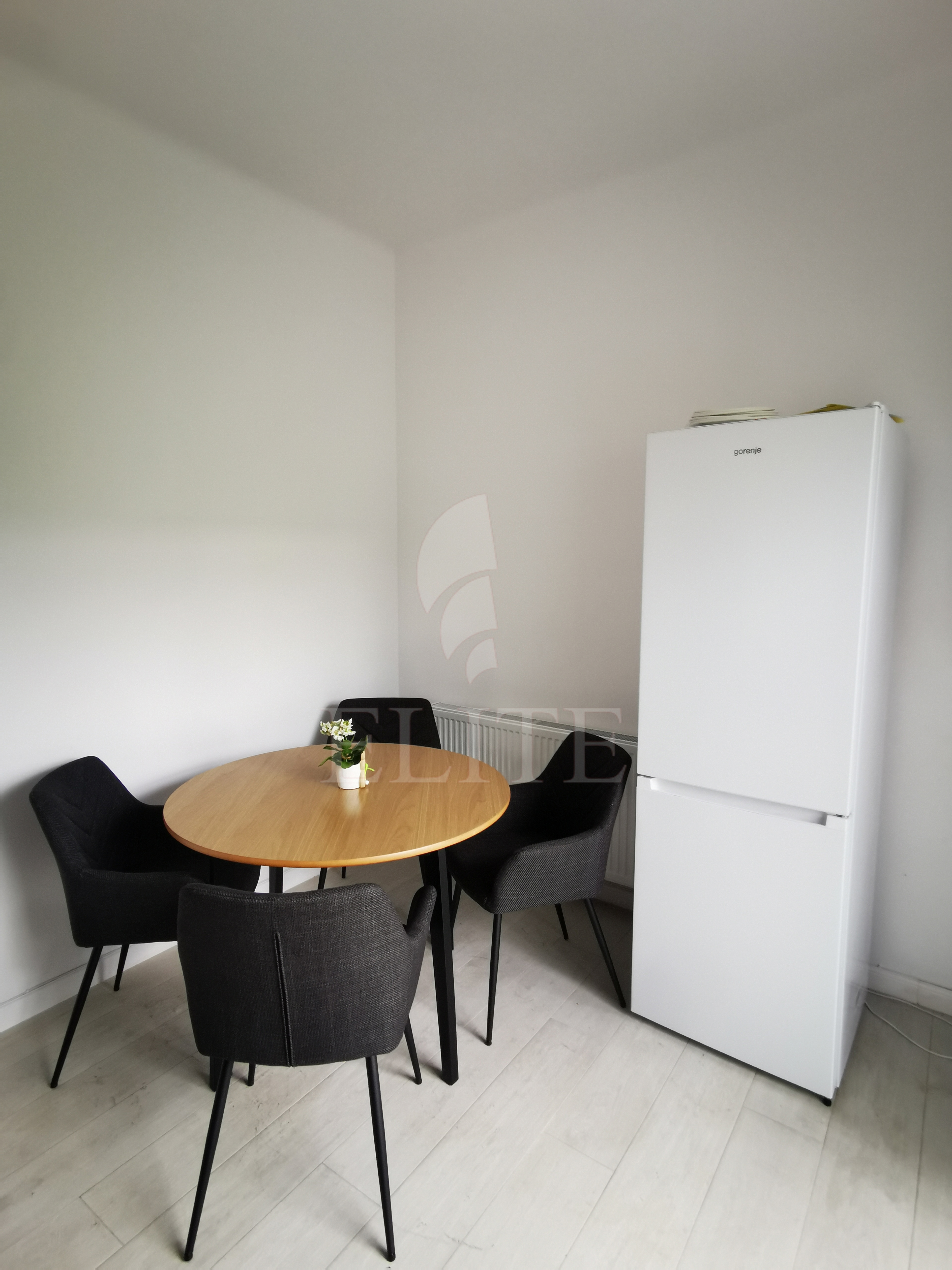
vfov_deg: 87.8
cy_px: 635
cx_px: 476
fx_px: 660
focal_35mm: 18
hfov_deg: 71.6
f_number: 2.2
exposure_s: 1/60
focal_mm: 2.35
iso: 160
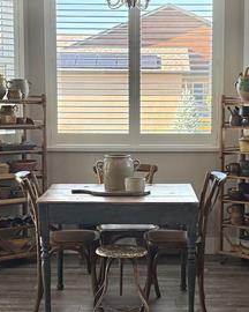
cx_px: 158
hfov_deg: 17.2
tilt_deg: -5.1
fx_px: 820
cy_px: 166
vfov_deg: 21.5
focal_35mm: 89
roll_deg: -0.7
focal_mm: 6.76
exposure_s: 1/185
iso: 200
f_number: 1.78
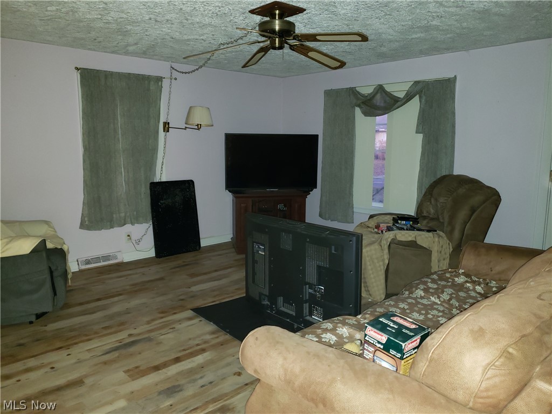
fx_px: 415
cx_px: 276
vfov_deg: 53.1
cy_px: 207
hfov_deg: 67.3
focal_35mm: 26
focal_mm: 4.3
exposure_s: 1/10
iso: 200
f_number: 1.5
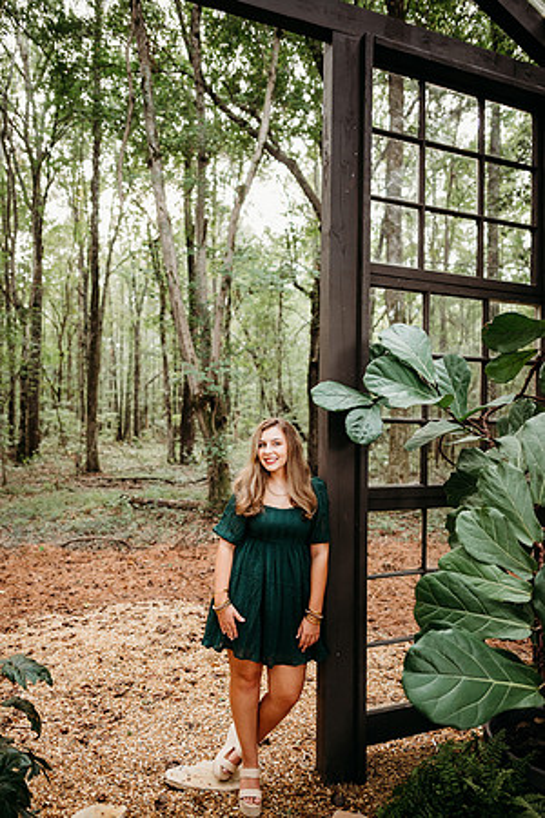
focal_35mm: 24
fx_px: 545
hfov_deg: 53.1
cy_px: 409
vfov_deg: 73.7
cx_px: 272
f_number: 2.2
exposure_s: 1/250
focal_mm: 24
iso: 640
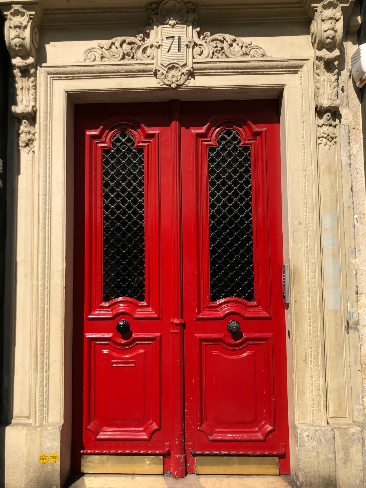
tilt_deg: +4.6
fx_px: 395
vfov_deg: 63.5
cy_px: 244
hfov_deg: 49.7
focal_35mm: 28
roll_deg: -0.5
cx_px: 183
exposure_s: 1/2315
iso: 20
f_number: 1.8
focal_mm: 3.99
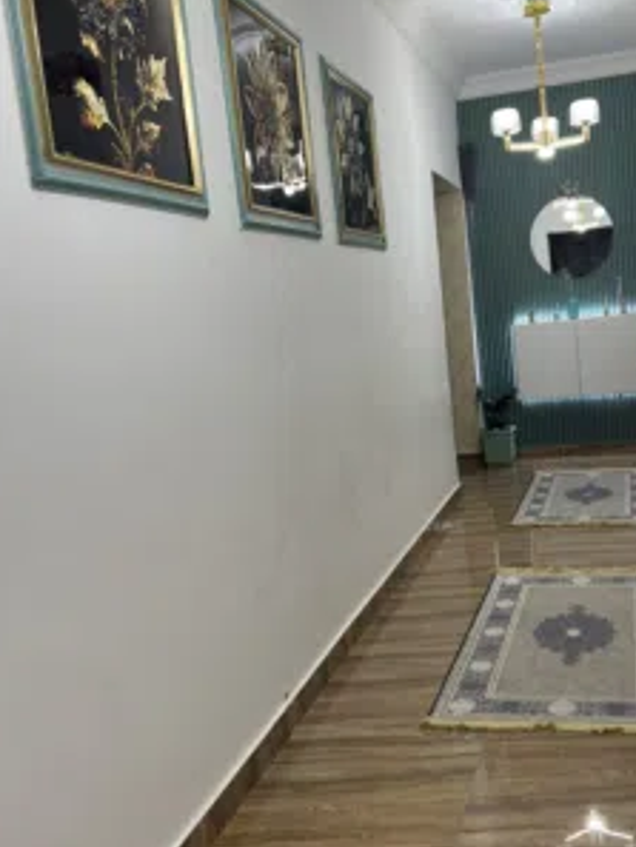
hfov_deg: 40.3
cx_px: 414
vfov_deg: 52.6
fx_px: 857
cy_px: 405
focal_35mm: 35
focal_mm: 5.7
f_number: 1.5
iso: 100
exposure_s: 1/100
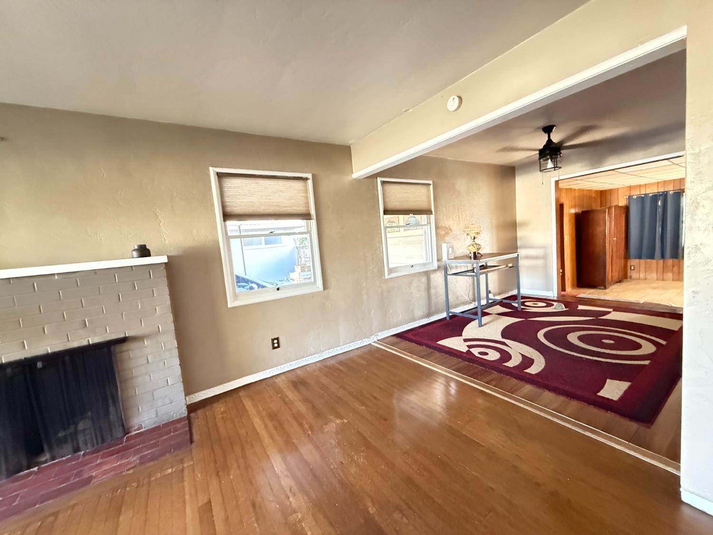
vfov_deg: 85.7
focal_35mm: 14
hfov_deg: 102.1
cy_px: 268
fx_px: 288
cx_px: 356
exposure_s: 1/40
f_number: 2.2
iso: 1600
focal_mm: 2.22
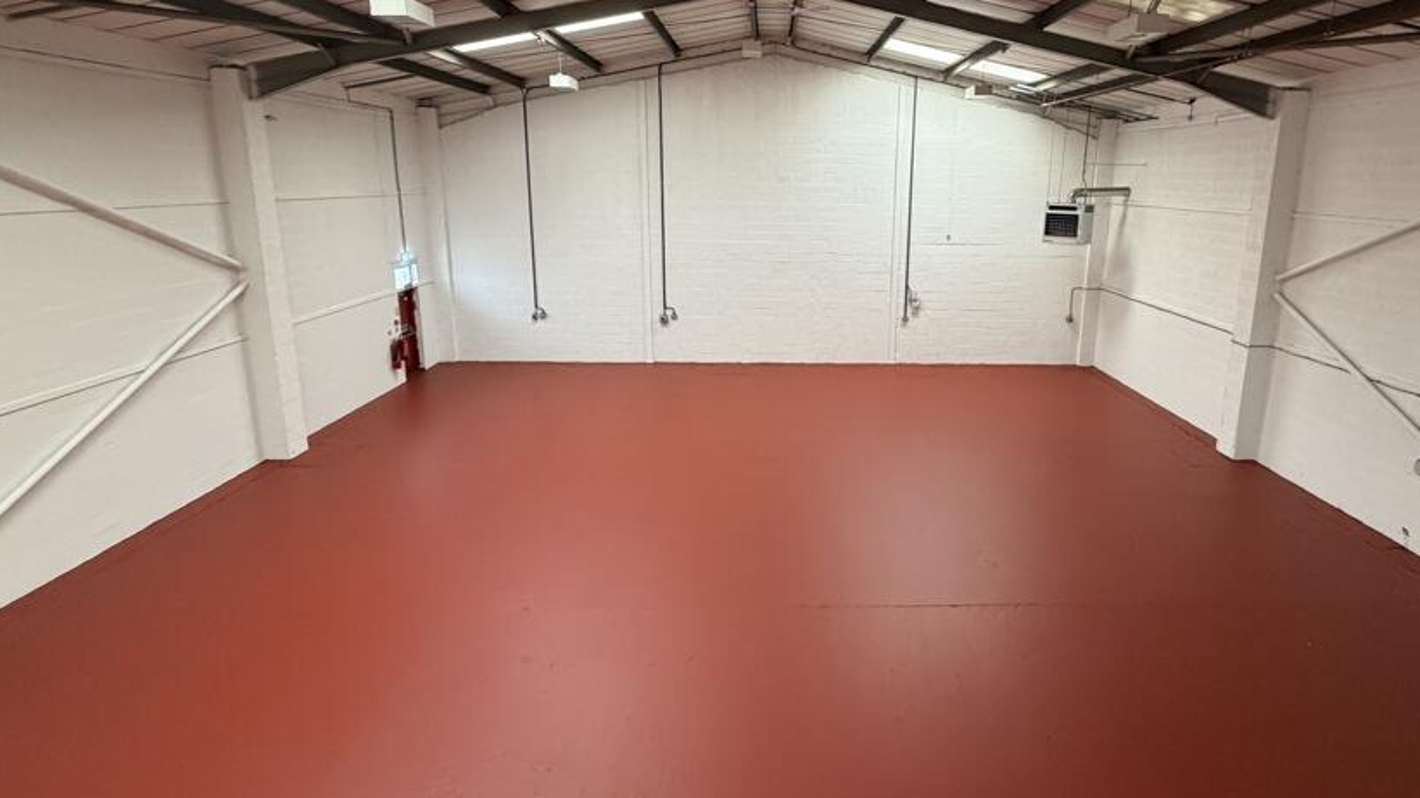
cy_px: 318
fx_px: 715
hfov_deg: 89.2
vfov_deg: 57.8
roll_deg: -0.3
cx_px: 796
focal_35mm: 19
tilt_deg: -10.6
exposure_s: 1/66
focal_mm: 2.22
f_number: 2.2
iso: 320
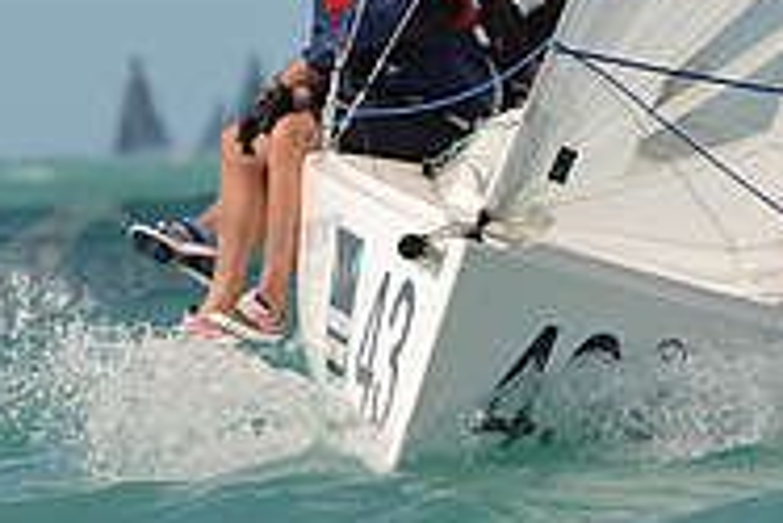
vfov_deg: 1.1
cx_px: 565
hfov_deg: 1.7
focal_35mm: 1240
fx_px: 26990
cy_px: 10
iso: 200
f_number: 6.3
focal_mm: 400
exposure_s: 1/1000
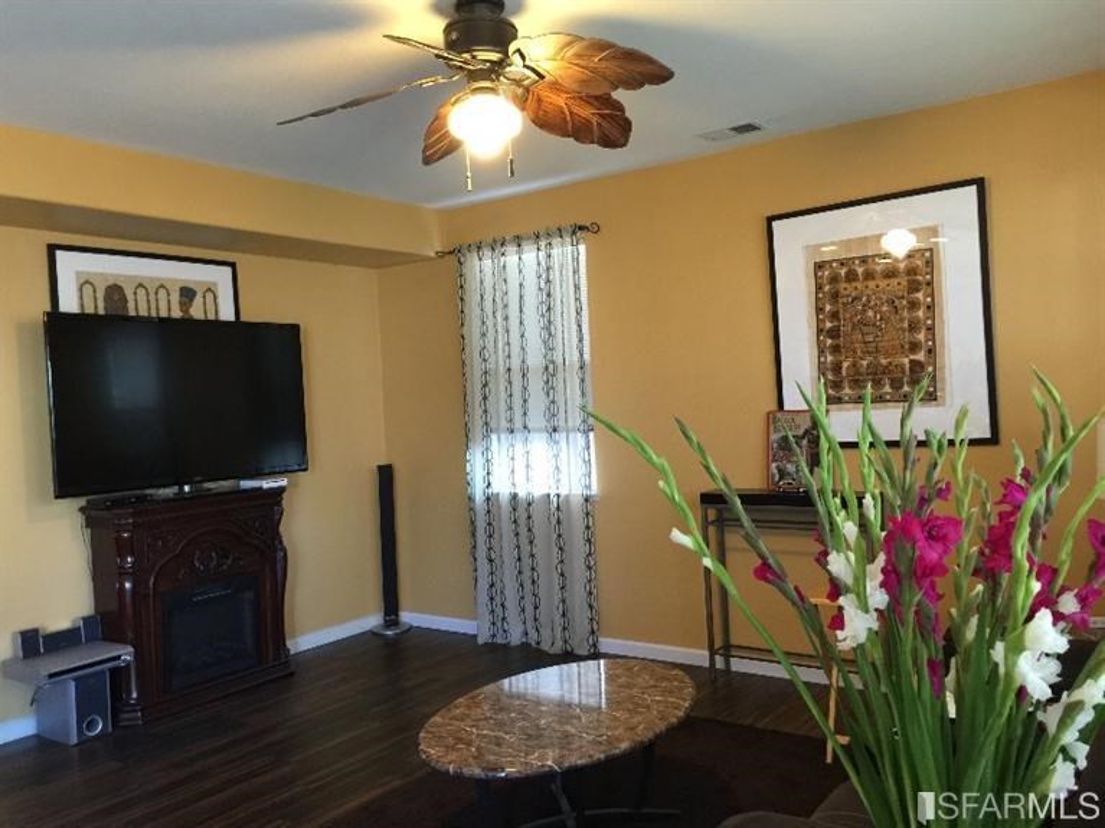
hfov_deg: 61.7
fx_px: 926
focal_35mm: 29
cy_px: 414
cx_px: 552
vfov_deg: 48.2
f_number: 2.2
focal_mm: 4.15
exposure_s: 1/15
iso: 125
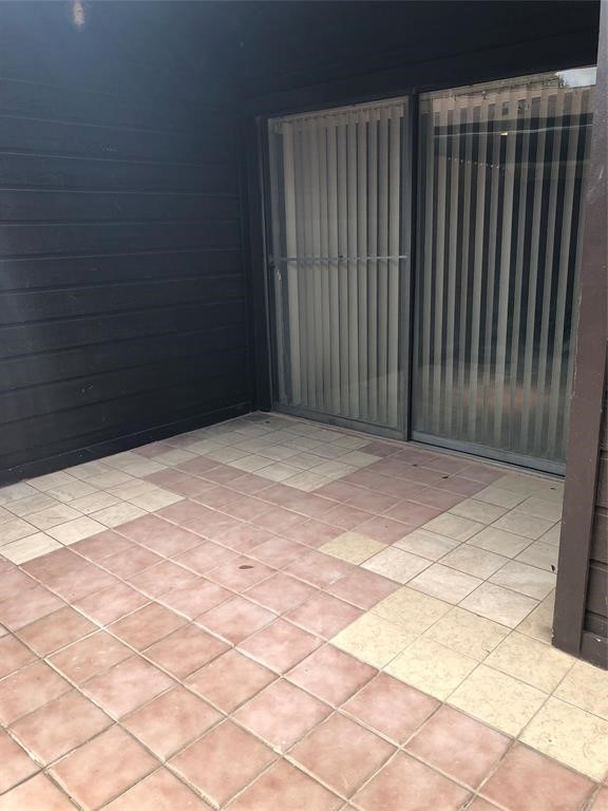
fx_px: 656
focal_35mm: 28
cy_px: 406
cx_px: 304
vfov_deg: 63.4
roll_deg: +2.3
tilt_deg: -15.1
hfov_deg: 49.7
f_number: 1.8
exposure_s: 1/202
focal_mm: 3.99
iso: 20
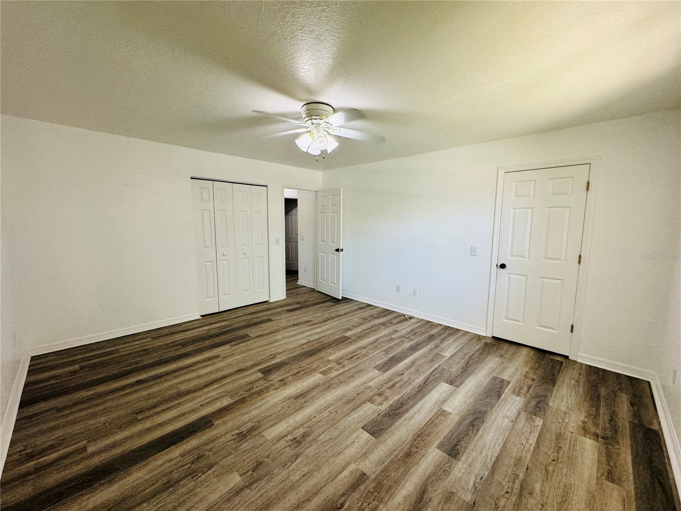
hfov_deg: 102.1
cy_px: 256
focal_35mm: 14
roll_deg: -1.2
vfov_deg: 85.7
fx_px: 275
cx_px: 340
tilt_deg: -7.2
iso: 200
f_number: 2.2
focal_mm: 2.22
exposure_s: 1/120
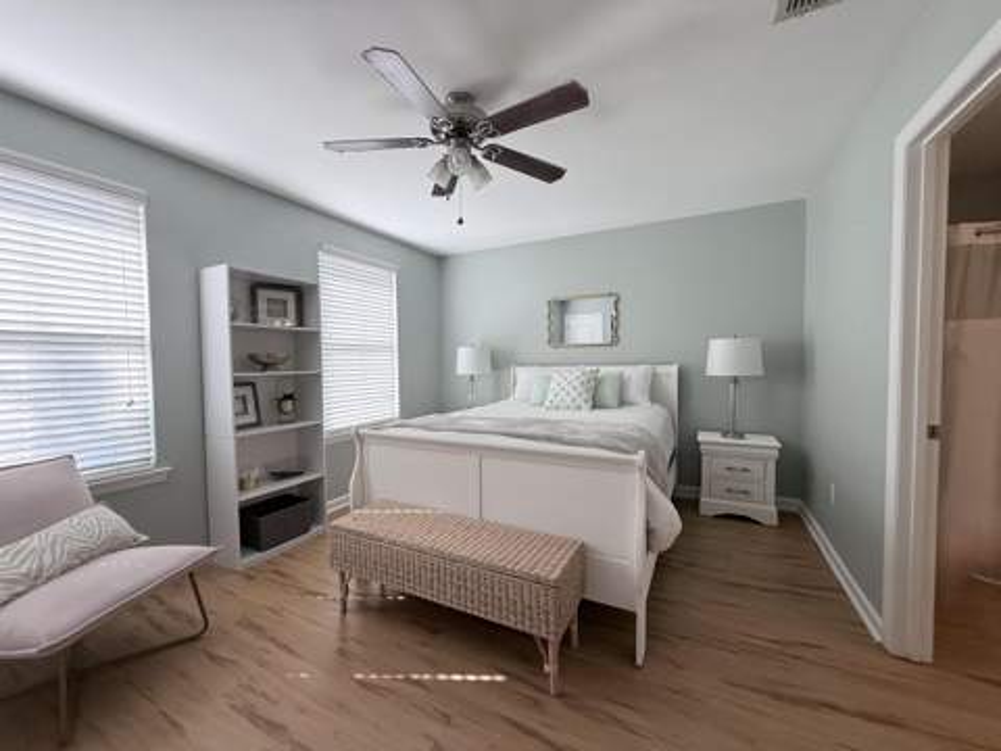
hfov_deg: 102.1
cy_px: 376
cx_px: 500
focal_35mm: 14
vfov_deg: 85.7
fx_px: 405
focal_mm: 2.22
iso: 80
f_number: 2.2
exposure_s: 1/120
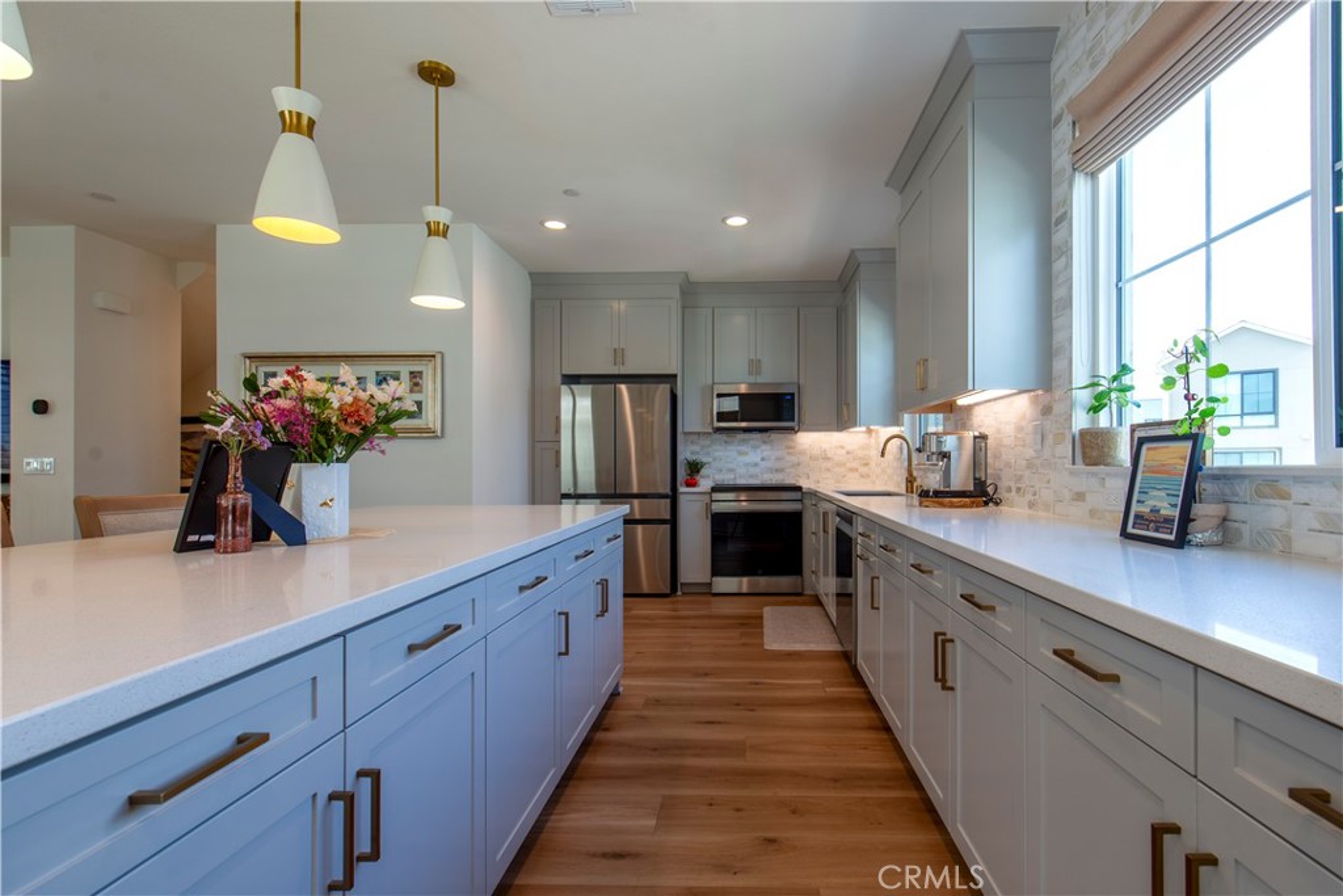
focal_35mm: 15
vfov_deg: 77.3
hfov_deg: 100.4
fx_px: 560
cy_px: 448
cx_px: 672
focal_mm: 15
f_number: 6.3
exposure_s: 1/160
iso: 250
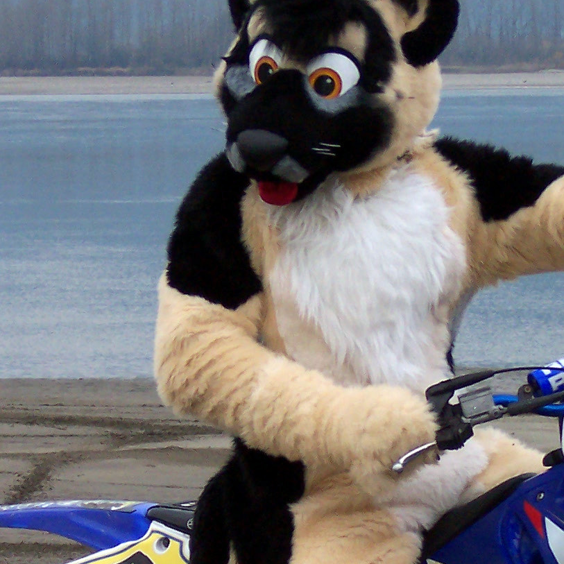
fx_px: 5254
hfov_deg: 6.1
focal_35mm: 285
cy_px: 432
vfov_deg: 6.1
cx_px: 461
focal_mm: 20
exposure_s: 1/125
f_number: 4.8
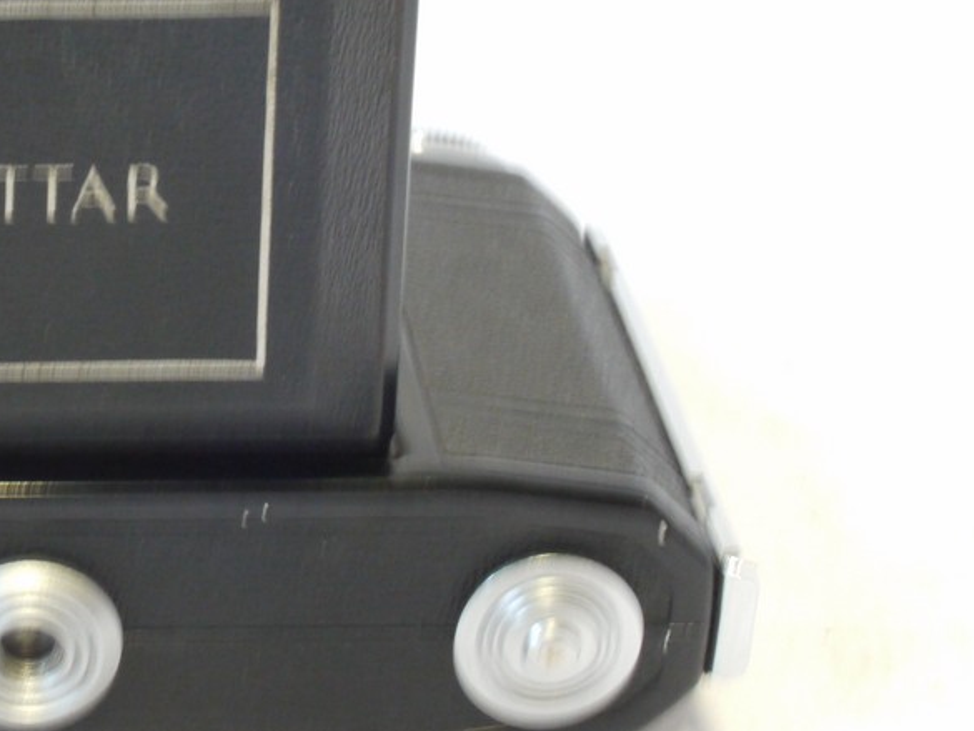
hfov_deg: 15.7
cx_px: -18
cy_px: 266
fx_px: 3462
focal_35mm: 123
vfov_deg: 12.0
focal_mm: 30
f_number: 14
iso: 800
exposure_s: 1/6
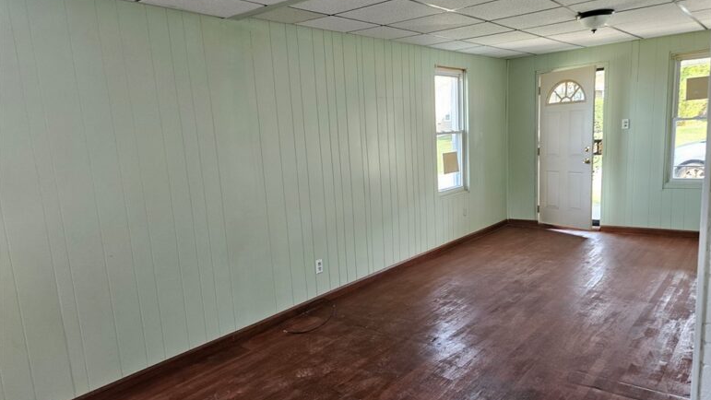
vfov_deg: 44.4
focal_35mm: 26
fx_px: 490
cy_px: 218
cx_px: 367
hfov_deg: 71.9
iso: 250
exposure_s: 1/120
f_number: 1.8
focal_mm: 5.4
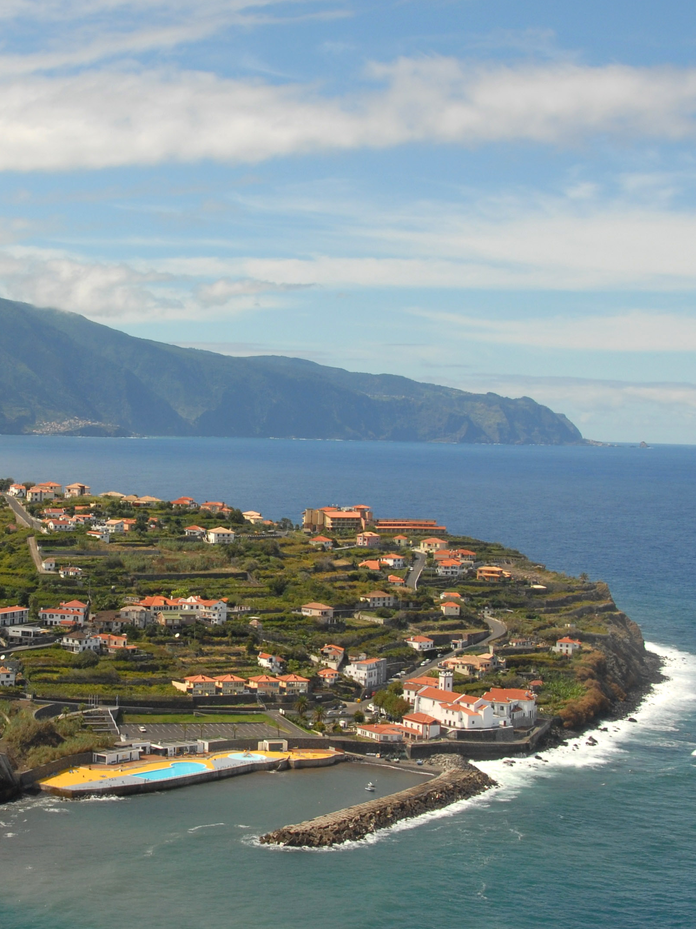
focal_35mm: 68
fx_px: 1823
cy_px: 467
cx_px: 135
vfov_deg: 28.6
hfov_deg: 21.3
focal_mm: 26
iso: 200
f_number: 9
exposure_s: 1/320
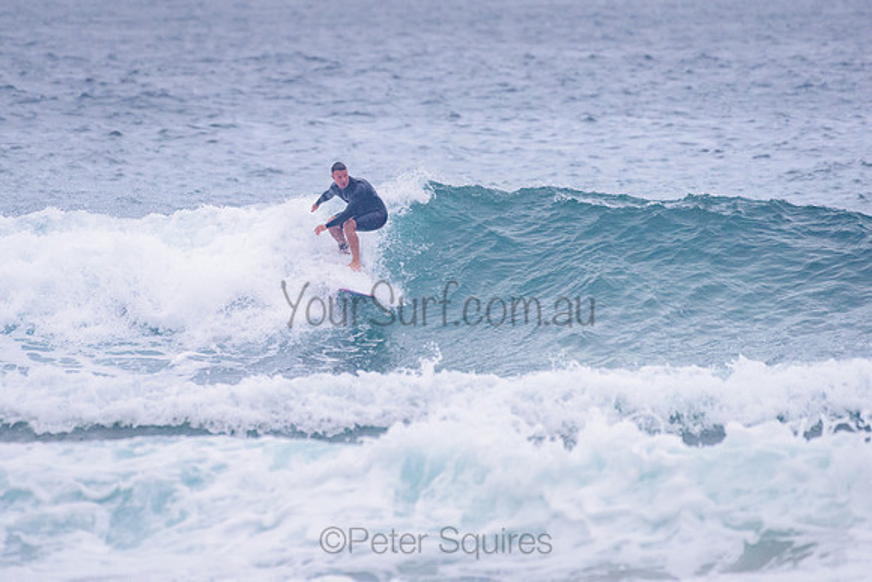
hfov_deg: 3.4
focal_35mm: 613
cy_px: 225
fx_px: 14849
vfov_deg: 2.2
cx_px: 338
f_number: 5.6
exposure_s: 1/2000
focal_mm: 500
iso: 1800
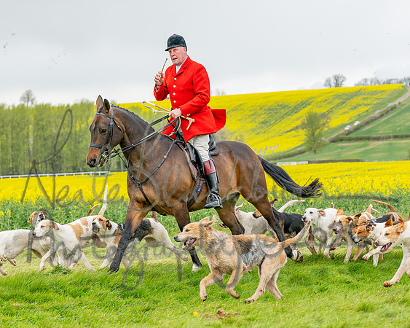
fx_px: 1565
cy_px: 179
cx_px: 231
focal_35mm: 129
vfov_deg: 12.0
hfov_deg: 14.9
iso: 400
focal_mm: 70
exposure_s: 1/1600
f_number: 4
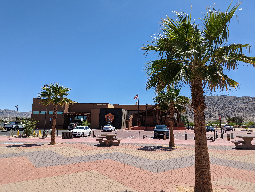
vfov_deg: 56.9
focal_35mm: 24
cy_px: 96
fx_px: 177
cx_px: 128
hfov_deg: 71.5
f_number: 1.85
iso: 42
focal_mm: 6.81
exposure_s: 1/2096
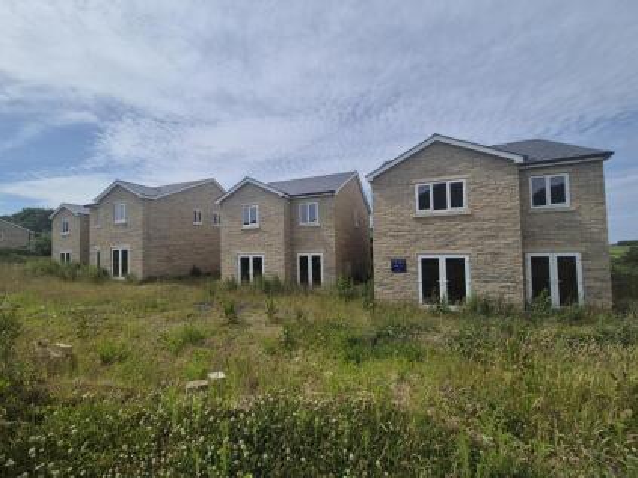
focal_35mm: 13
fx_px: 240
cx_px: 319
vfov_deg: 89.9
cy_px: 239
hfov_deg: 106.2
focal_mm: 2.2
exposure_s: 1/4976
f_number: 2.2
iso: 50
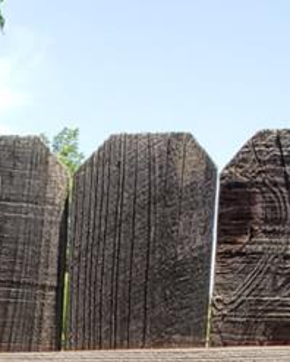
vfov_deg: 10.9
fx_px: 1650
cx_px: -174
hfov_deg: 9.7
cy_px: 818
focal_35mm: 154
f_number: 2.4
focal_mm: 4.3
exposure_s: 1/777
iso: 50
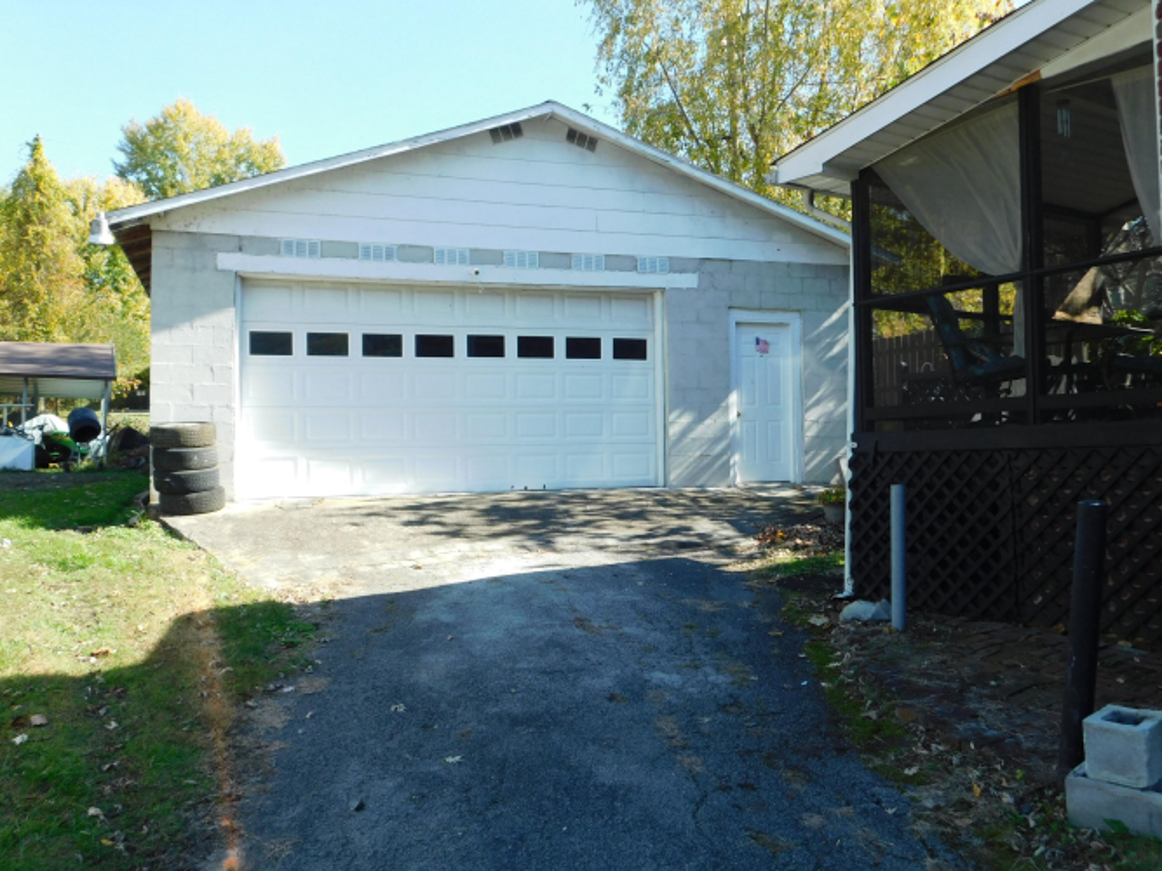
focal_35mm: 30
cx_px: 581
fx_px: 1007
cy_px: 436
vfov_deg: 46.8
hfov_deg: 60.0
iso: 125
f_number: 3.2
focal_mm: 5.3
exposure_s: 1/400
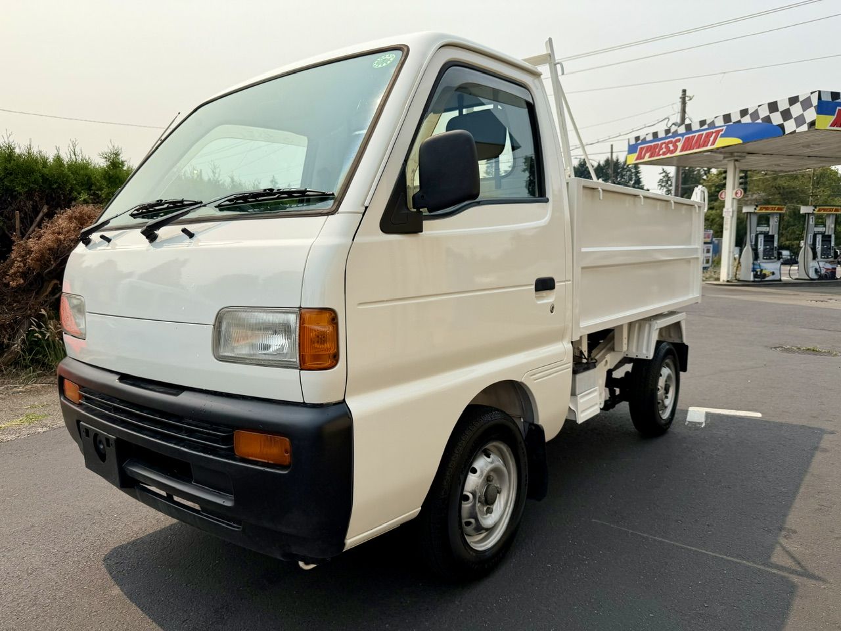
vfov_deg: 56.8
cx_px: 420
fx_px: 583
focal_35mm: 24
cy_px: 316
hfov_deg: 71.6
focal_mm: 6.76
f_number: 1.78
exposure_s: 1/5714
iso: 80
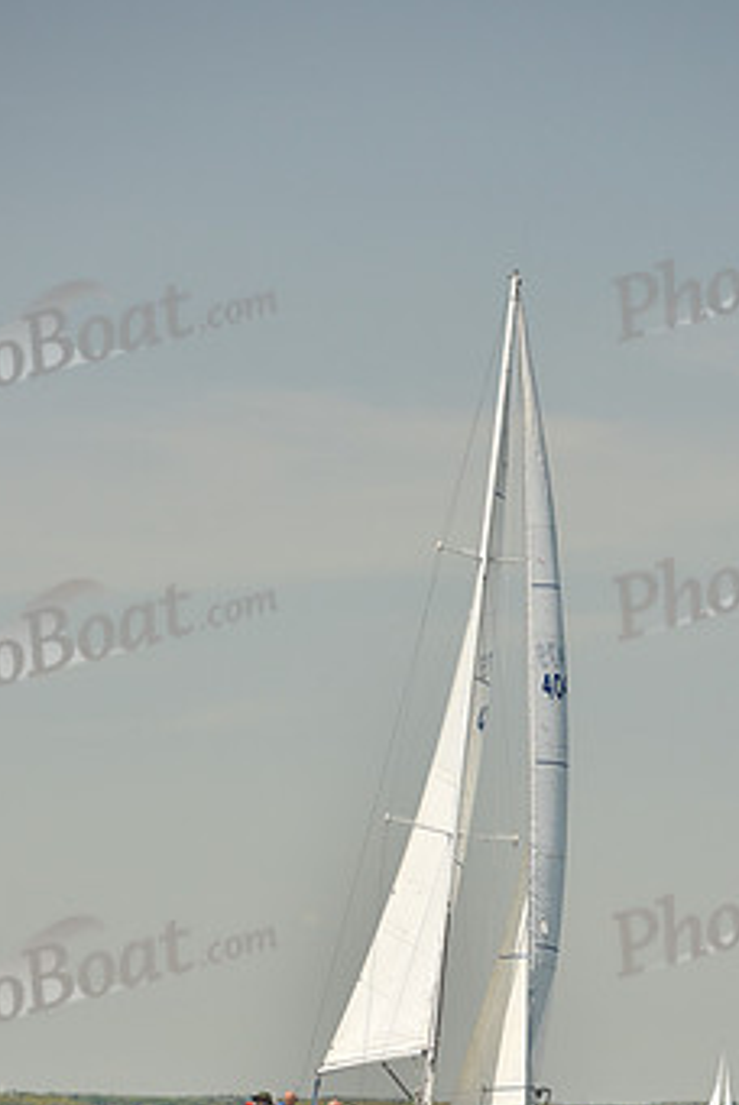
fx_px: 10447
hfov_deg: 4.1
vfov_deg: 6.1
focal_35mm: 340
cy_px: 771
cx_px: 446
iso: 250
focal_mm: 200
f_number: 5.6
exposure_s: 1/800
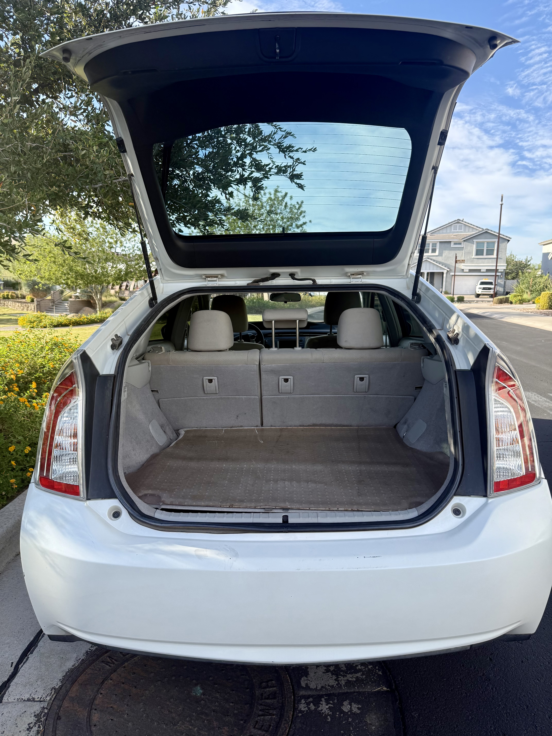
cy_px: 368
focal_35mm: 24
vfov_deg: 71.6
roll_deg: -1.2
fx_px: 510
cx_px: 276
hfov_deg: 56.8
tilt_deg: -8.3
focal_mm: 6.76
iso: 100
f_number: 1.78
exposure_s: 1/1653
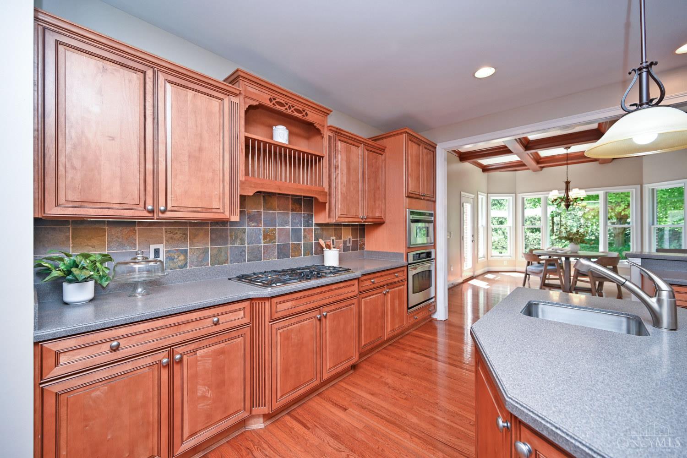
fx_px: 267
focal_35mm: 14
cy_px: 229
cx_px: 344
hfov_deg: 104.3
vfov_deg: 81.2
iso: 200
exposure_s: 1/60
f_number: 4
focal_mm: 14
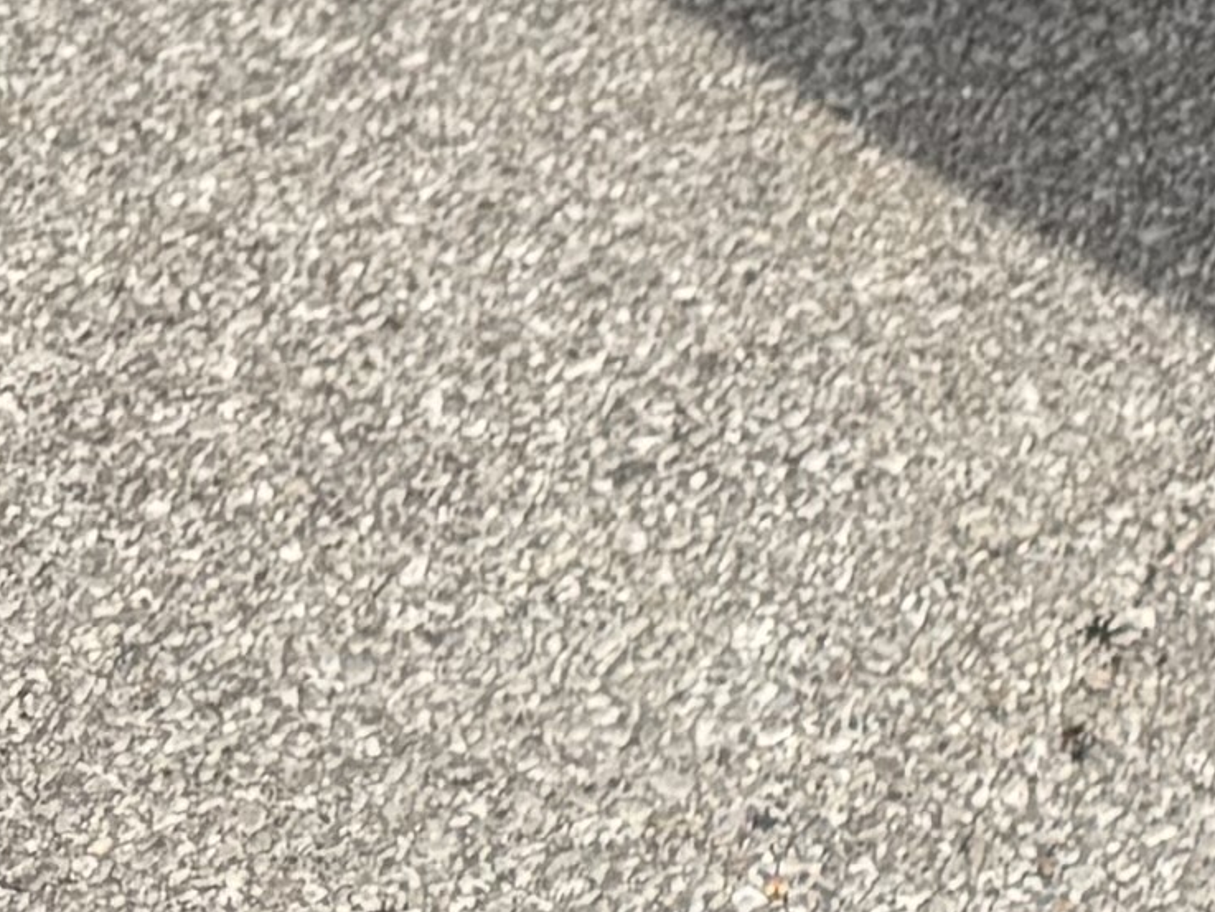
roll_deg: -1.4
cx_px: 3081
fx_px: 6530
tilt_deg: -13.2
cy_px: -2279
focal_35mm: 186
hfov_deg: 9.3
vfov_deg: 6.8
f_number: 1.78
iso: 80
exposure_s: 1/3802
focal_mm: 6.76
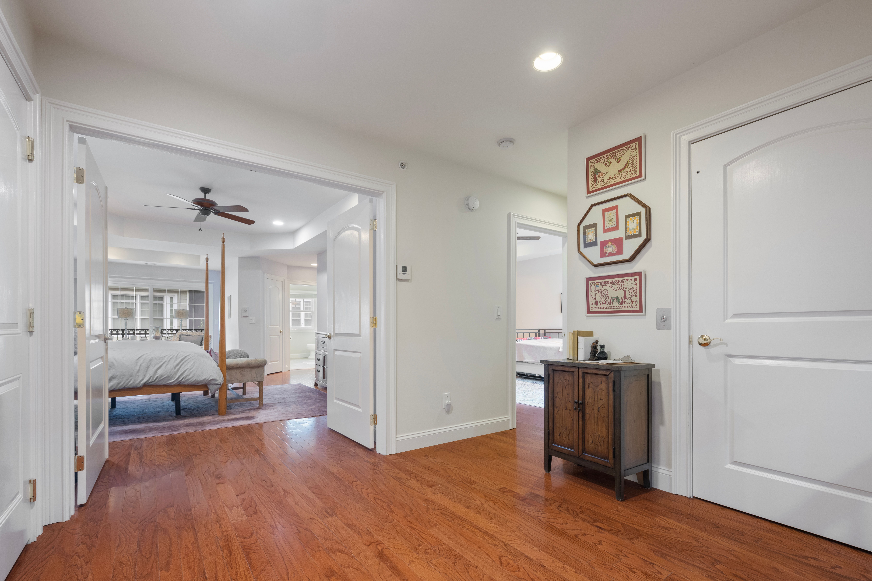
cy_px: 325
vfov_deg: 73.5
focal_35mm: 16
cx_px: 441
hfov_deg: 96.7
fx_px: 388
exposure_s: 1.6
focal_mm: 14
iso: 320
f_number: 9
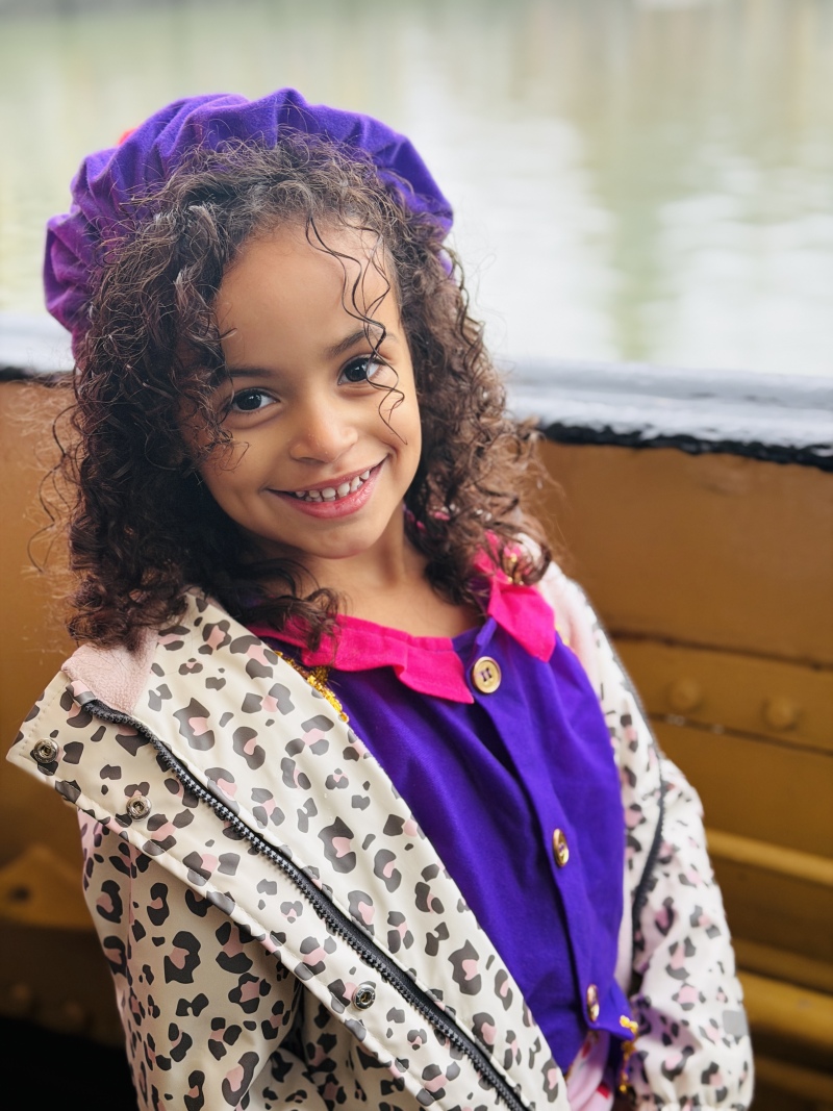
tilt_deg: -22.1
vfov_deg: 39.7
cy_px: 556
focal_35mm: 48
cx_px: 416
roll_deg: +1.8
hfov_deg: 30.3
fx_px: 1540
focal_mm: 6.76
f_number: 1.78
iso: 200
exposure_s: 1/60
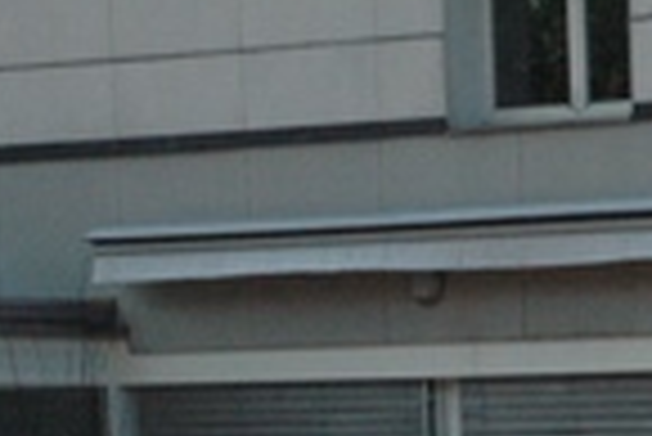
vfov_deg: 5.4
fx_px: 4550
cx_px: 1241
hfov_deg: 7.9
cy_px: 937
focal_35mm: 251
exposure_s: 1/800
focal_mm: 38
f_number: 14
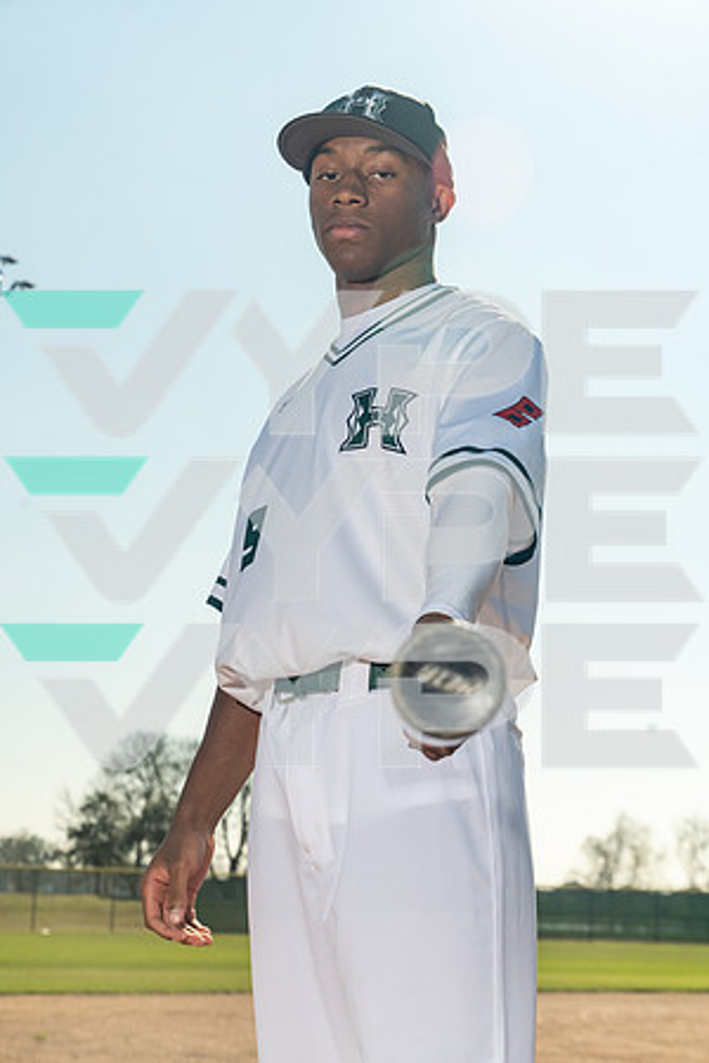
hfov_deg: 20.0
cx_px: 354
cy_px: 532
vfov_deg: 29.7
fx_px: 2009
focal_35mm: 68
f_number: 7.1
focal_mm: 68
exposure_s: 1/200
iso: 500
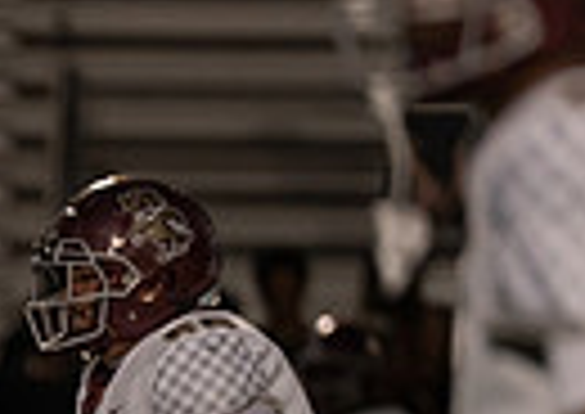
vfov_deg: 1.4
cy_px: 584
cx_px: -601
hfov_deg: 1.9
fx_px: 17523
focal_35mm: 1058
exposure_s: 1/1000
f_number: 2.8
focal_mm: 200
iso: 1000
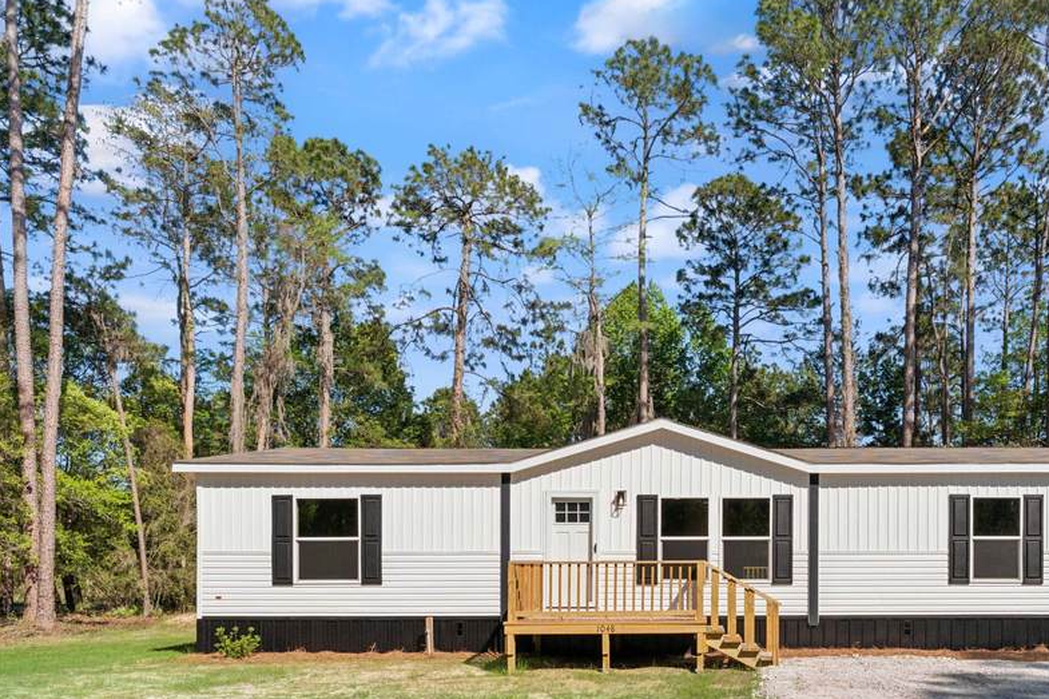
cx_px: 702
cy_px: 560
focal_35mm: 31
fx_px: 903
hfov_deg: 58.9
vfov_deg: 40.5
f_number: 8
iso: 250
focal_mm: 19
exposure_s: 1/2000
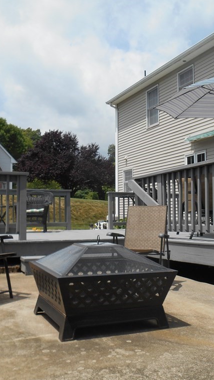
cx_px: 124
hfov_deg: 31.1
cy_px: 190
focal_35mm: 38
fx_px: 383
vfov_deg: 52.8
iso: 80
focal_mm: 4.7
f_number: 3.4
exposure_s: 1/1000
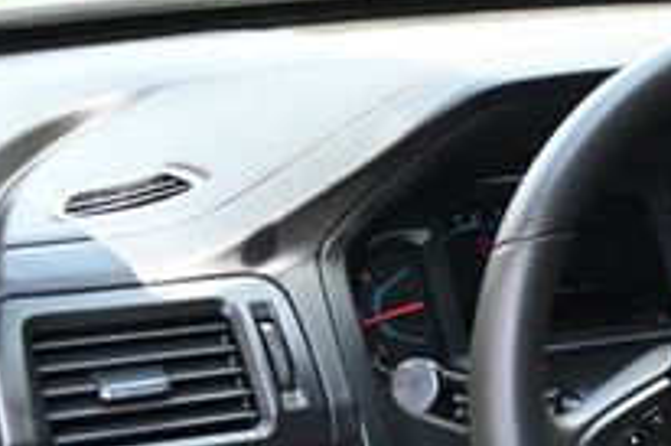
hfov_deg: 20.2
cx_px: 919
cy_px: 648
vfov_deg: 14.2
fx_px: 1691
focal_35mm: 91
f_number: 3.8
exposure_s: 1/125
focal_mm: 19.5
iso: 450
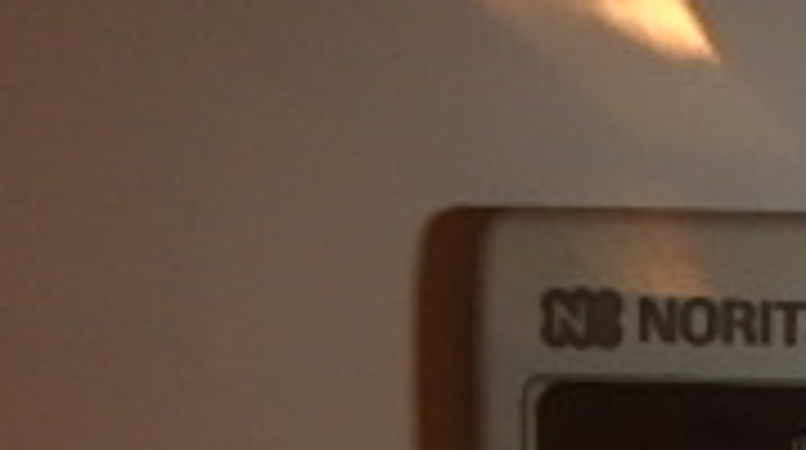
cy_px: 990
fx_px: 1750
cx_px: 1333
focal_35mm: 82
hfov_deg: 20.5
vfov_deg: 12.4
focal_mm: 3.7
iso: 125
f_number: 6
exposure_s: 1/8
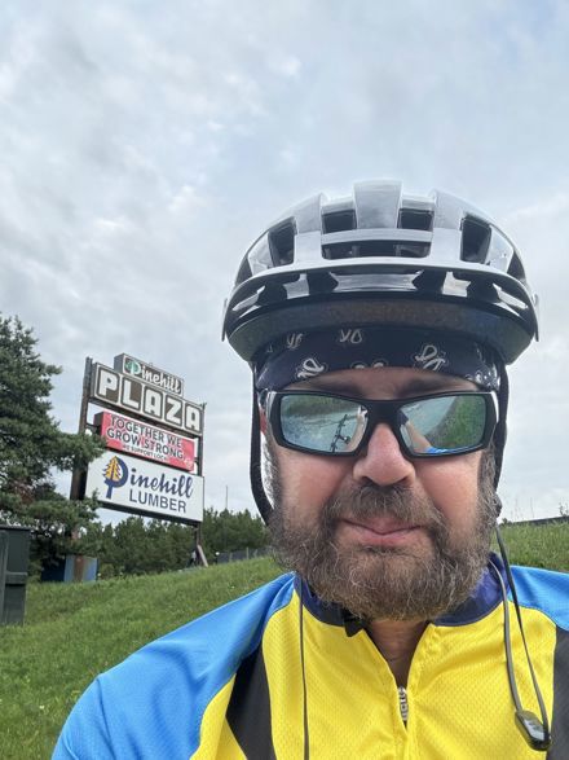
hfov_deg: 46.8
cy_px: 380
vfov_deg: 60.0
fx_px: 658
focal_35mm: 30
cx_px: 284
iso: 32
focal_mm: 2.69
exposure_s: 1/134
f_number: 1.9
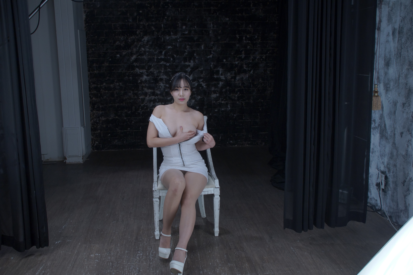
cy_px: 138
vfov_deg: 36.9
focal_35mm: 36
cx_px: 206
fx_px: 413
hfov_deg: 53.1
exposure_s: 1/200
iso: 400
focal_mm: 24
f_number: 5.6
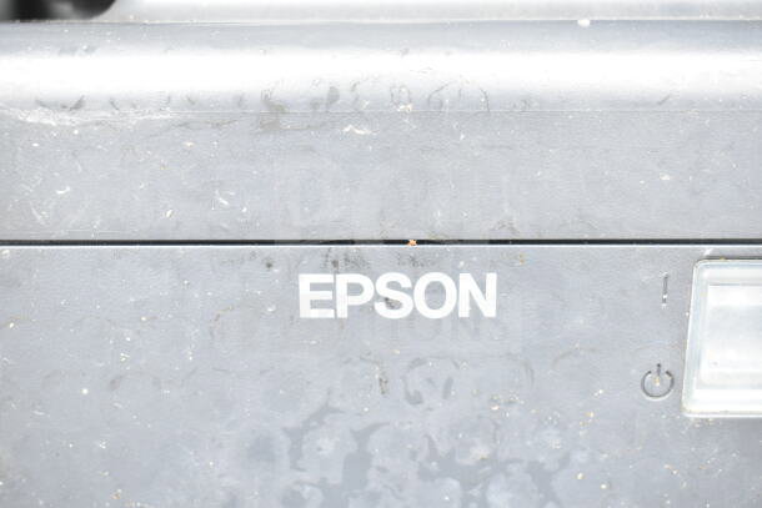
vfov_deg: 31.9
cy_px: 254
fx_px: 889
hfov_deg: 46.4
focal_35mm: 42
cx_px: 381
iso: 1600
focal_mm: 28
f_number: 5.6
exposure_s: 1/125
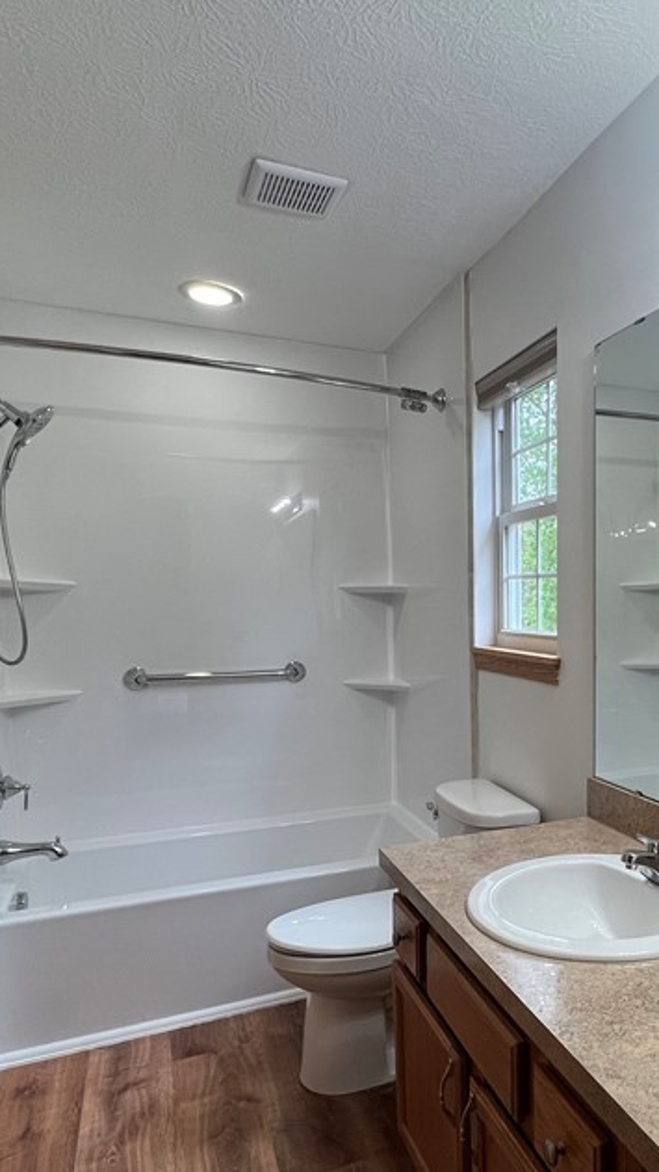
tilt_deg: -5.4
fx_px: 714
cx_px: 529
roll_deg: +0.3
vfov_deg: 78.2
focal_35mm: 23
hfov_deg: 46.8
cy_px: 671
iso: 125
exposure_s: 1/120
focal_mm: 1.57
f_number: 1.8
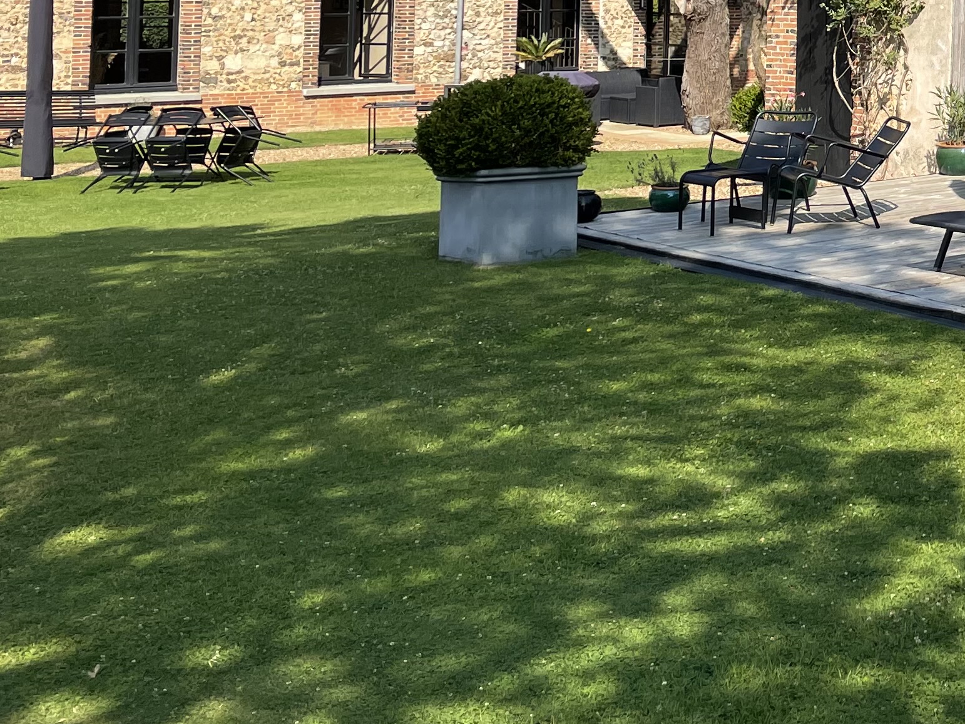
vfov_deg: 20.3
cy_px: -132
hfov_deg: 25.7
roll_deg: -0.4
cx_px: 1151
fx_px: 1895
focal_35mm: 68
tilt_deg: +3.3
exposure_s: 1/1916
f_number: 1.6
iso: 32
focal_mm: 4.2
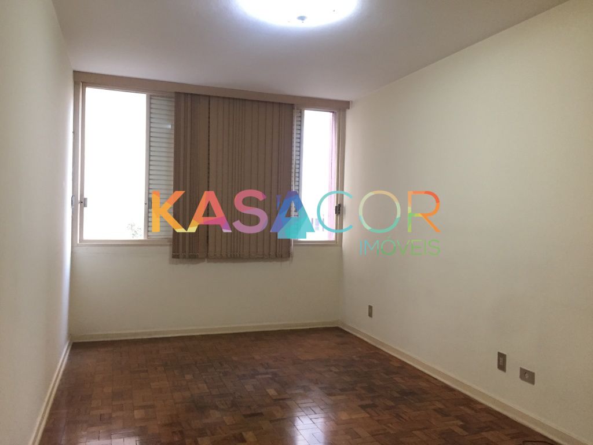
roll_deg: -2.6
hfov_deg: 61.7
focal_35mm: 29
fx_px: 497
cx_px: 296
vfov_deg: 48.2
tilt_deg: -0.6
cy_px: 222
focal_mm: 4.15
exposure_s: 1/30
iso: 200
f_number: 2.2
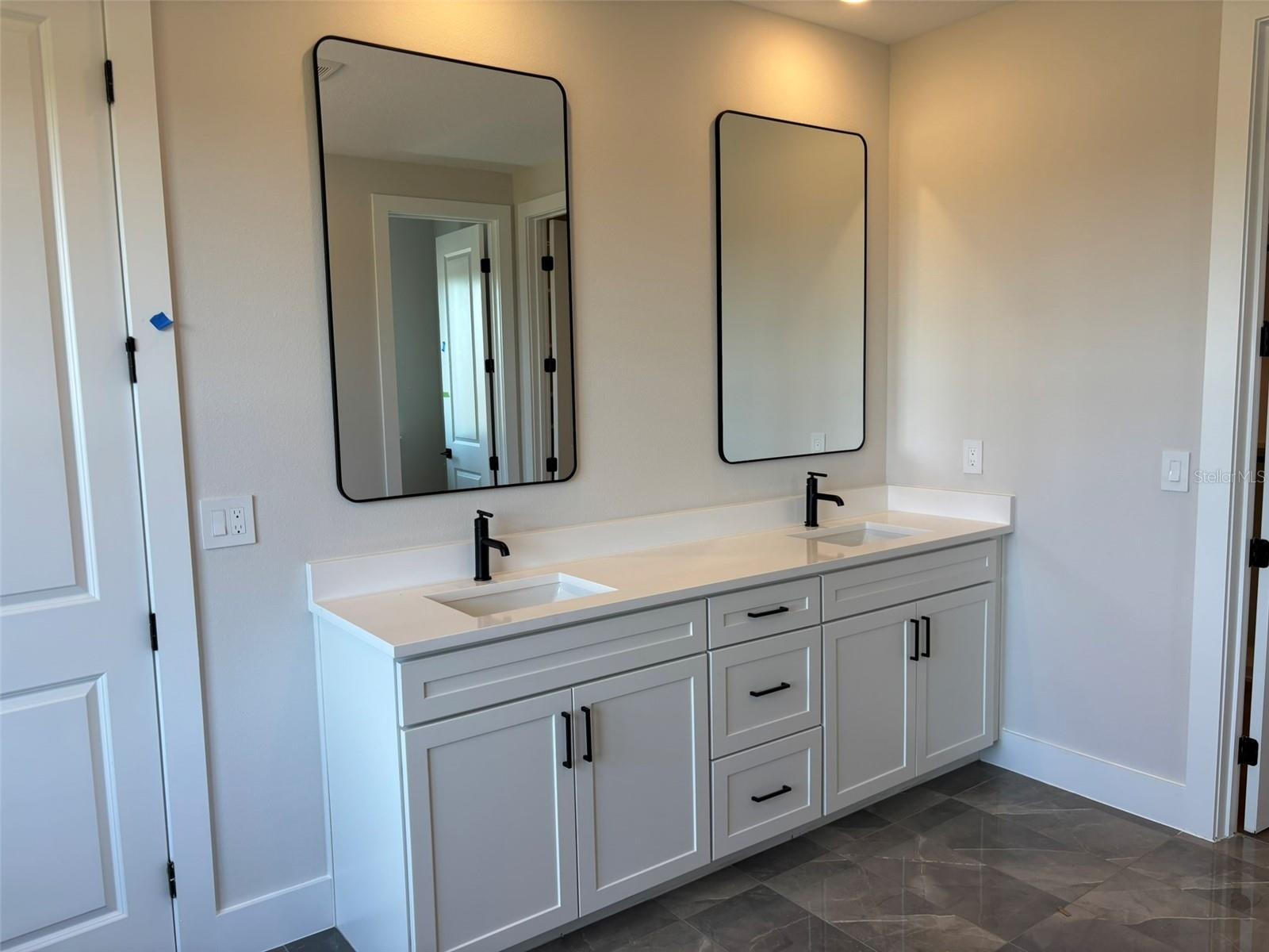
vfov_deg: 53.1
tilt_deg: -7.0
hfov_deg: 67.3
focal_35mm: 26
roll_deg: +1.0
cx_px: 634
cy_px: 476
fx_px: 953
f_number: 1.6
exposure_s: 1/138
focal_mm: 5.96
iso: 32
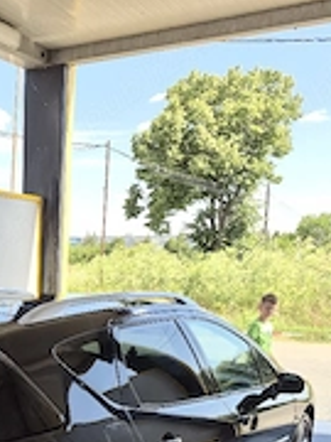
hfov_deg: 27.3
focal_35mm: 51
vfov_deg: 32.9
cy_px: 484
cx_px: 17
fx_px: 650
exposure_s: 1/500
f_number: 1.8
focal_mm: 5.4
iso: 25
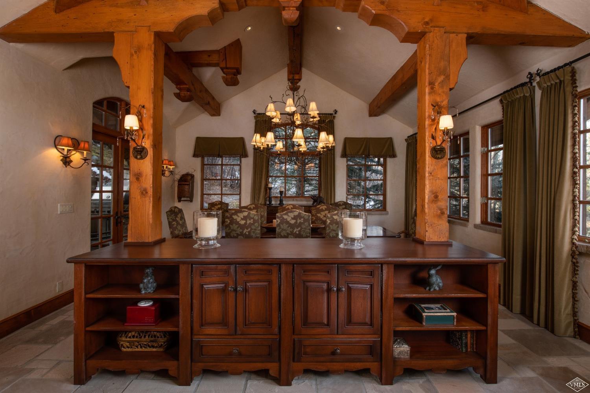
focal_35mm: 16
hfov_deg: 96.7
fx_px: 262
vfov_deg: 73.7
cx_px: 295
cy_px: 196
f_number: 18
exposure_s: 3
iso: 250
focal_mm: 16
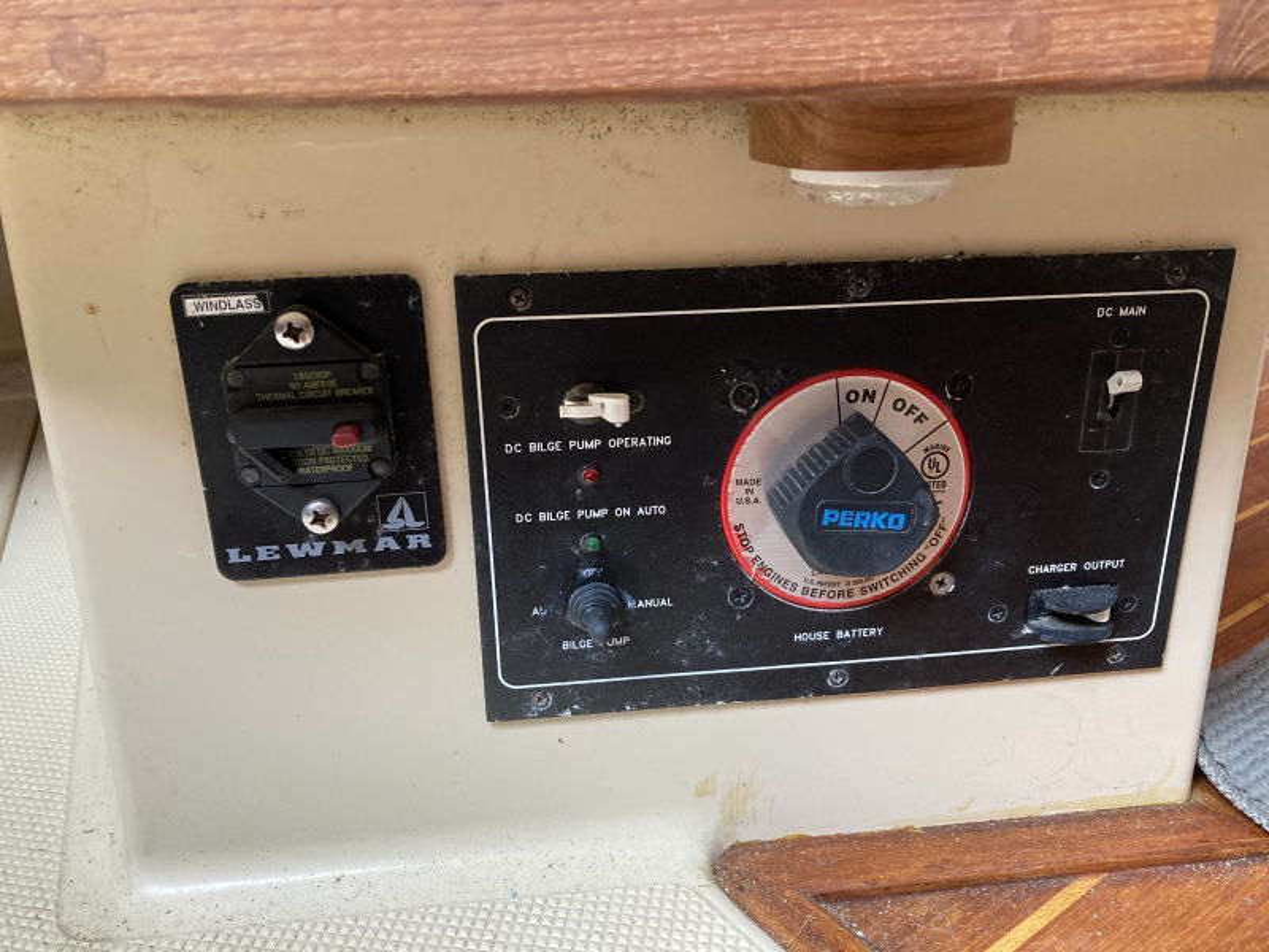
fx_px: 1026
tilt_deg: -21.9
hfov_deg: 63.4
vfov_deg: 49.7
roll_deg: -2.0
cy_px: 476
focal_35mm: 28
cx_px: 634
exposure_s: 1/60
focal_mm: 3.99
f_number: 1.8
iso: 160
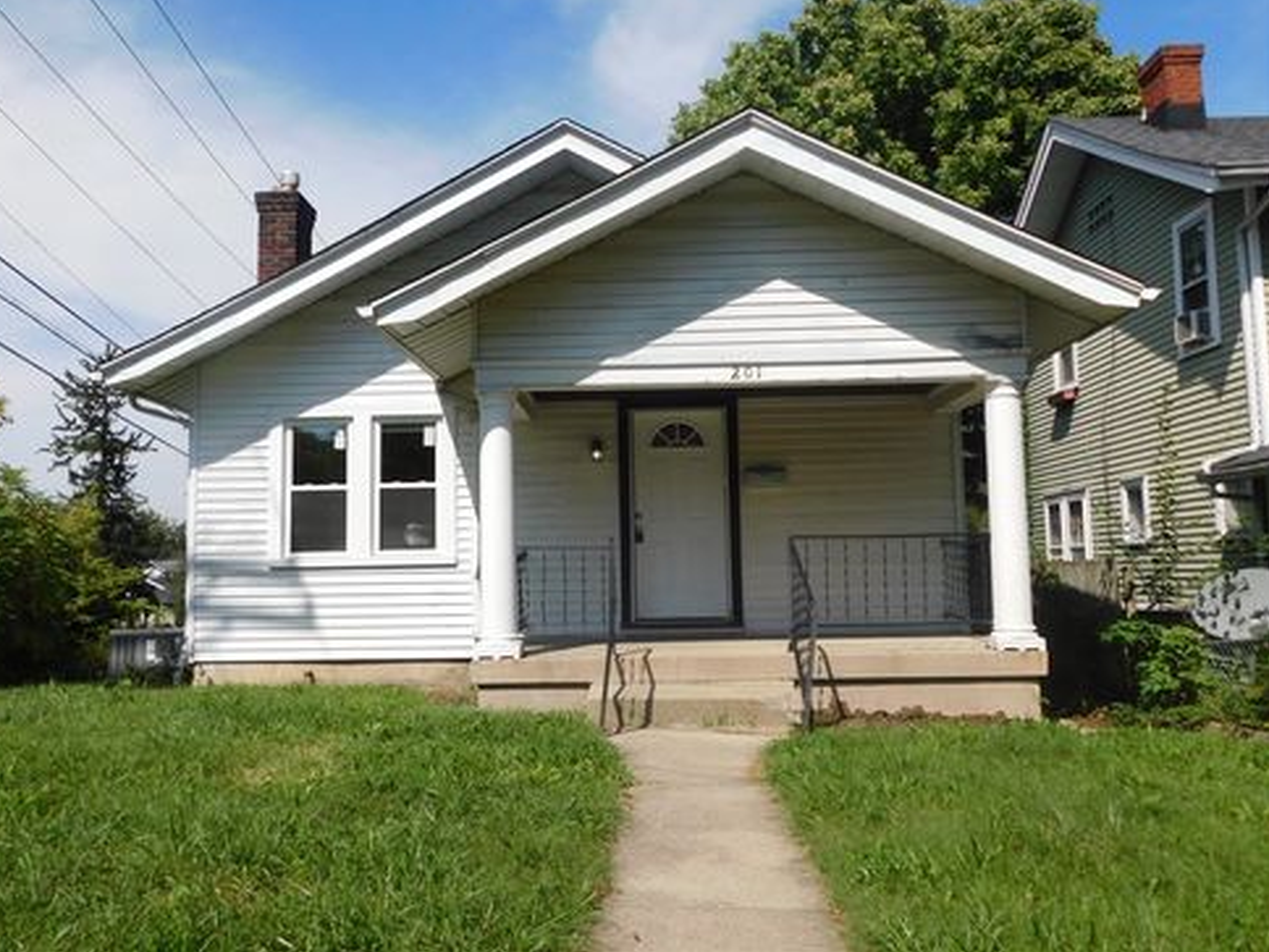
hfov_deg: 58.3
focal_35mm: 31
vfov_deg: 45.4
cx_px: 619
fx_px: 1136
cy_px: 463
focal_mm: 5.3
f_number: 6.4
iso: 125
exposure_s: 1/500
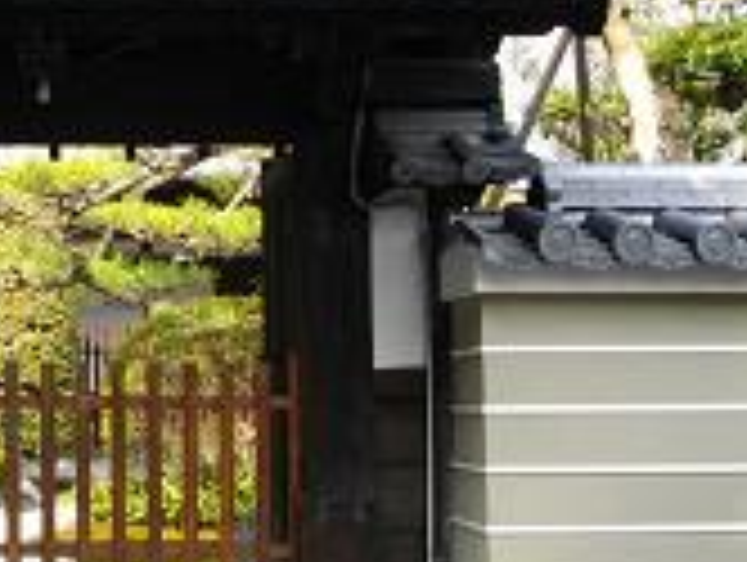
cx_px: 61
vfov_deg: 19.6
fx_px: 1621
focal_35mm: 75
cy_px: 171
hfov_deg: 25.1
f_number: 2.9
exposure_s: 1/320
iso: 100
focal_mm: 5.7
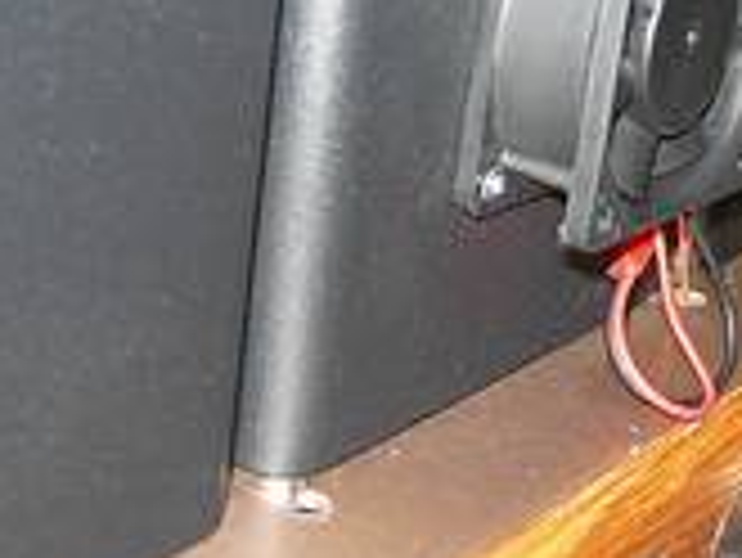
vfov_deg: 15.9
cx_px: 378
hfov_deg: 21.3
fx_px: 1973
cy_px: 58
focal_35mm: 92
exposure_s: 1/60.1
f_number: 2.8
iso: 50
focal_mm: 7.8
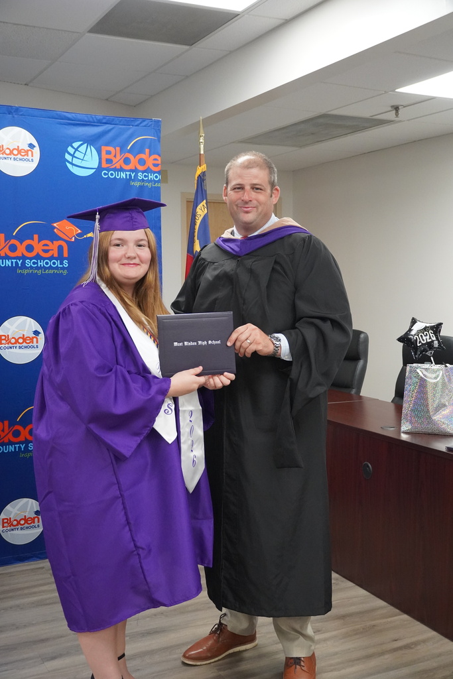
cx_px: 226
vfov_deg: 45.0
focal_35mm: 44
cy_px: 340
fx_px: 821
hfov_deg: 30.9
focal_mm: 29
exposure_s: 1/160
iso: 4000
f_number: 4.5
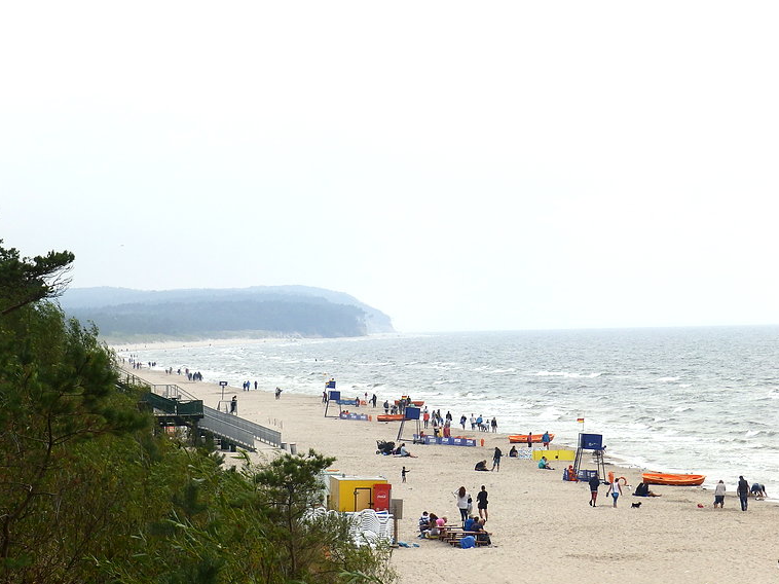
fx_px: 3847
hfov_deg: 11.6
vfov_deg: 8.7
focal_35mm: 171
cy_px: 345
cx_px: 391
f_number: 5.1
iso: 80
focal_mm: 25.9
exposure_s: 1/320
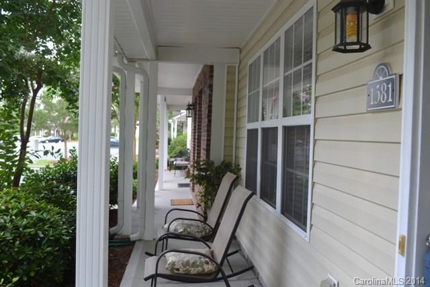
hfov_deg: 53.1
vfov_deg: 36.9
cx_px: 215
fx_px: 430
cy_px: 144
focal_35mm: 36
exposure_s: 1/125
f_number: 5.6
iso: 400
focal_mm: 24
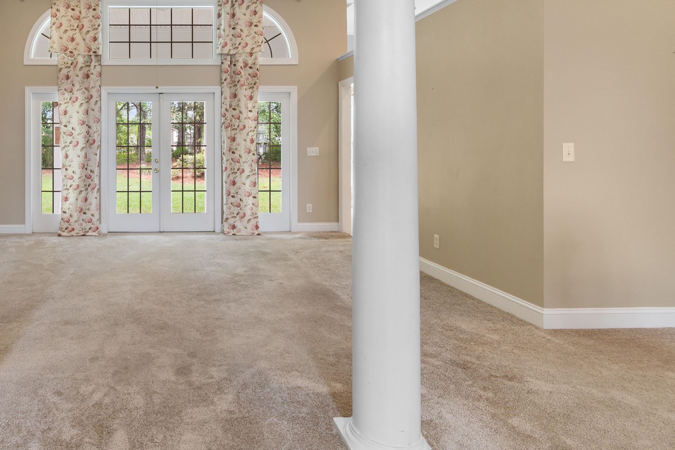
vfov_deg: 53.6
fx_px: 431
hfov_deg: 71.0
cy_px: 137
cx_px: 170
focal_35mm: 23
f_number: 4.5
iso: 100
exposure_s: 1/5
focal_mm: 10
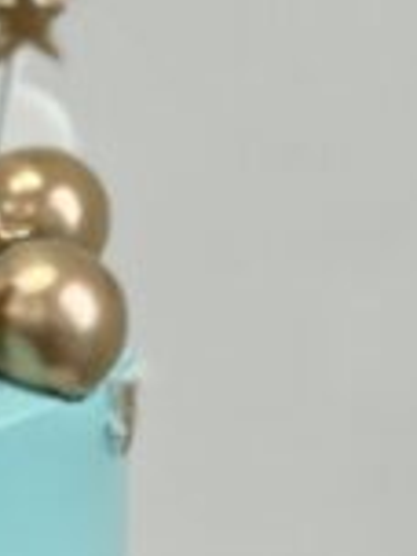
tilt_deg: -17.5
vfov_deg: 4.6
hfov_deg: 3.4
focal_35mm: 431
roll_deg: -1.8
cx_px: -439
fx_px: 6923
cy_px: 582
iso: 160
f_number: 2.2
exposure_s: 1/100
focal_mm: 7.5
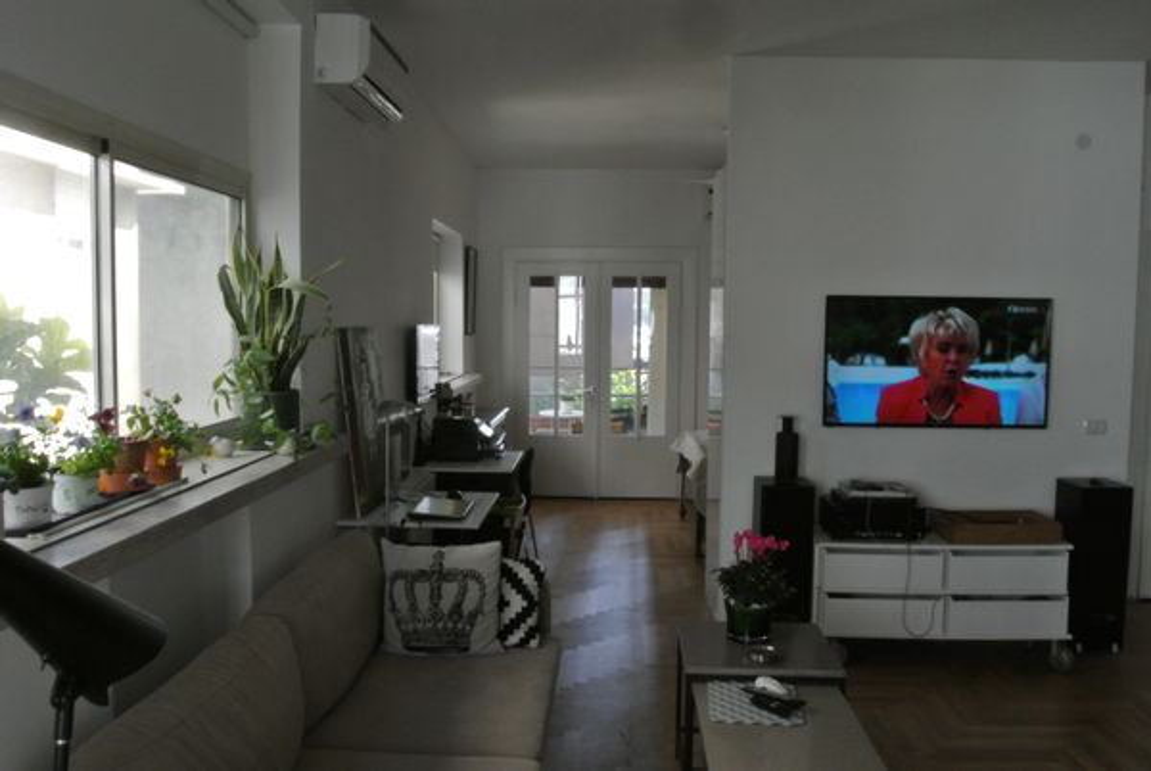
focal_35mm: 30
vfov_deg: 43.7
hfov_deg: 61.9
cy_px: 386
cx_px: 576
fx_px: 961
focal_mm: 11.4
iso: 800
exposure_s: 1/40
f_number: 3.5
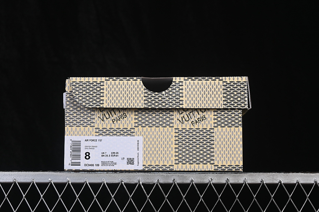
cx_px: 160
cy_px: 106
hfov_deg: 27.0
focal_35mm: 75
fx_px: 665
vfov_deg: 18.2
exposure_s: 1/80
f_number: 8
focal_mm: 50
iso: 160
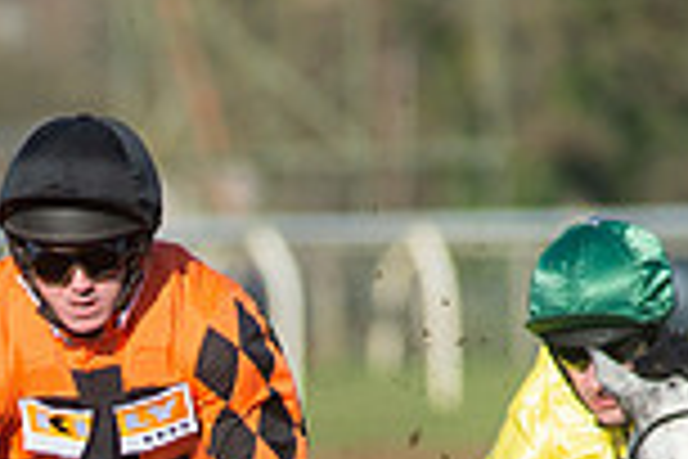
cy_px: 987
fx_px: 28225
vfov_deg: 0.9
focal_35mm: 1477
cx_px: -123
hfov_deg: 1.4
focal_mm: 300
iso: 500
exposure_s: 1/4000
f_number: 7.1
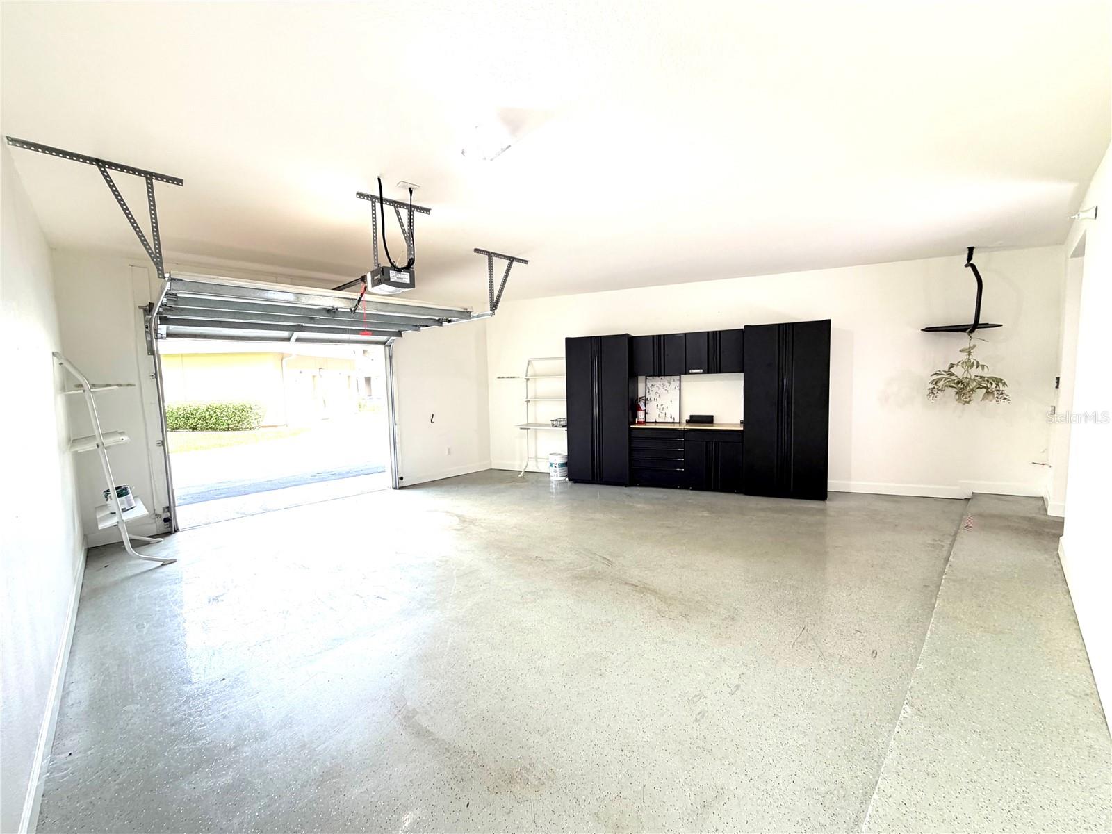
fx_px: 450
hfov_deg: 102.1
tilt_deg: -4.9
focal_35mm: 14
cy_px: 417
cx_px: 556
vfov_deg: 85.7
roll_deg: +1.8
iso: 250
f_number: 2.2
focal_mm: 2.22
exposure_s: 1/60
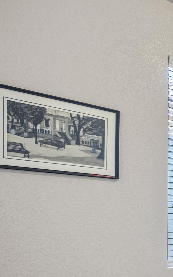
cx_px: 397
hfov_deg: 16.1
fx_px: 325
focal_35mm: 43
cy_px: 214
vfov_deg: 44.4
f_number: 9
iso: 250
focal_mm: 14
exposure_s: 1/1.67
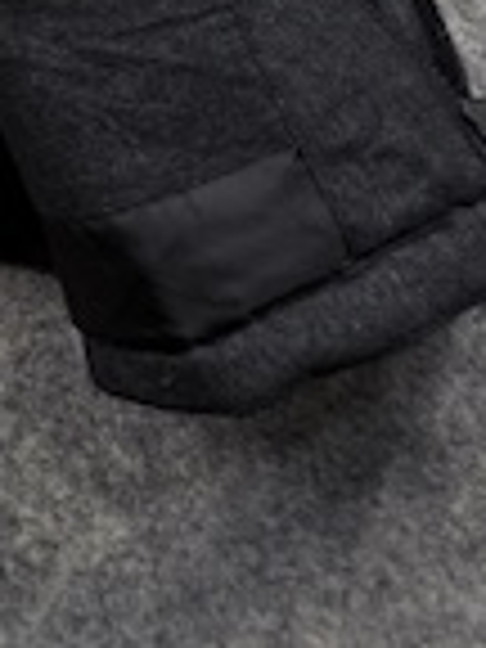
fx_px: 2003
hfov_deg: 11.9
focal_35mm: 107
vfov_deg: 14.2
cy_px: -783
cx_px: -580
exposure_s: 1/100
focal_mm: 6.76
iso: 100
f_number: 1.78
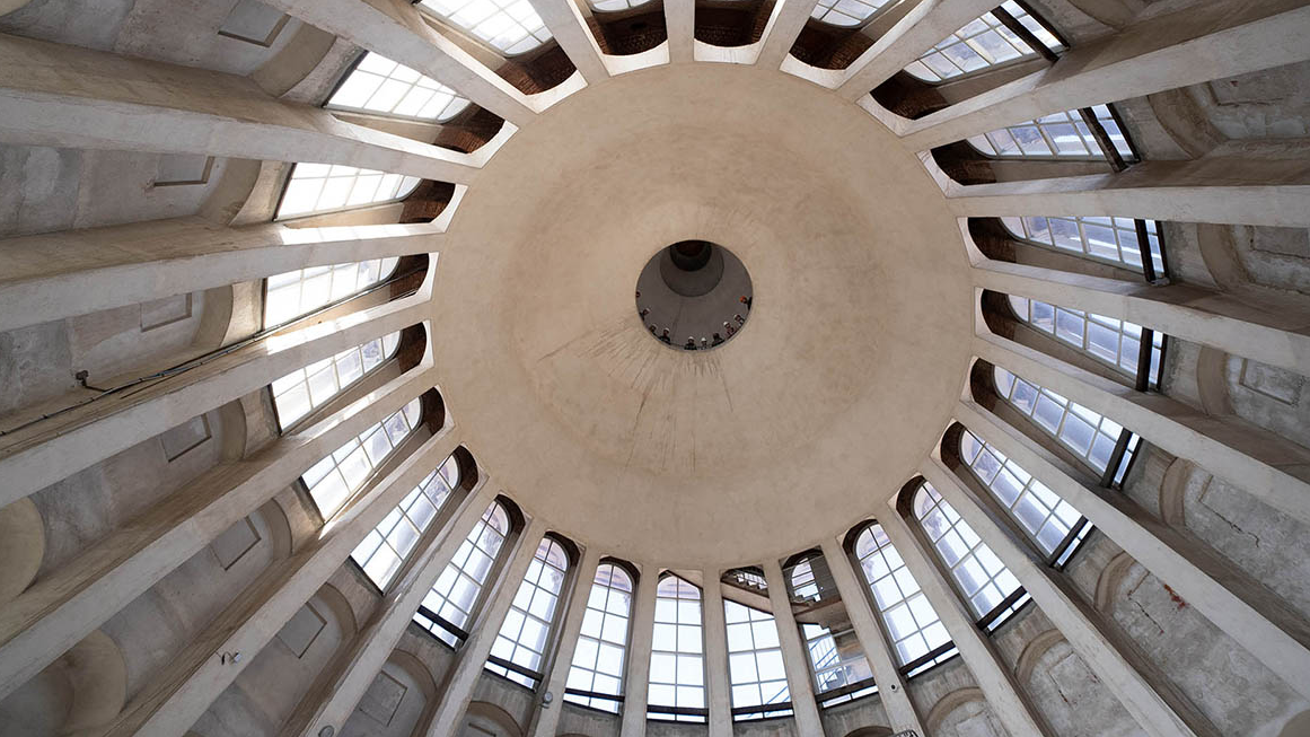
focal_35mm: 13
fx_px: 452
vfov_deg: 77.8
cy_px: 305
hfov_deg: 110.8
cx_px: 670
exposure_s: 1/100
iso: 800
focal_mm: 12
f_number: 7.1
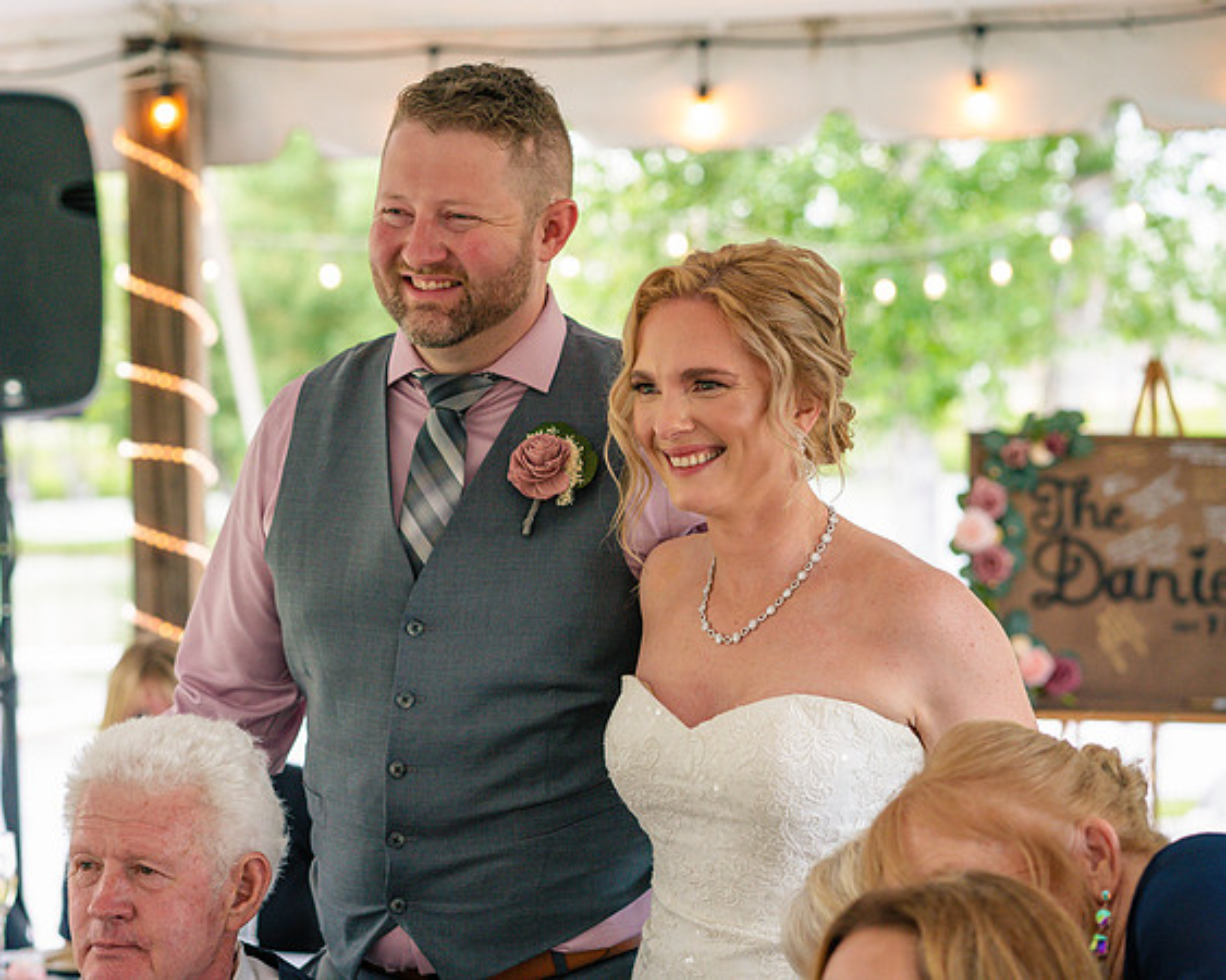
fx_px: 3634
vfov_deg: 15.4
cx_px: 456
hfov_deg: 19.1
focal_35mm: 100
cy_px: 467
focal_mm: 85
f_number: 4
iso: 1600
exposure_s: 1/160
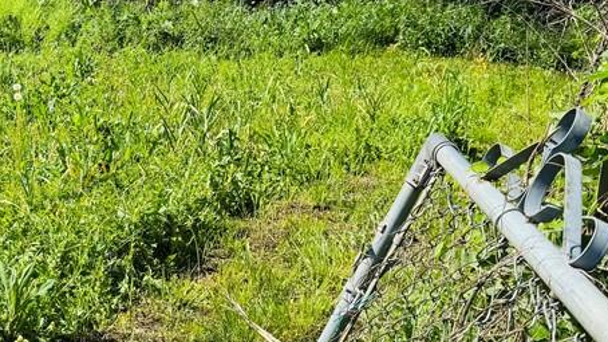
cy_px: 235
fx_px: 951
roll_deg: -3.2
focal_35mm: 59
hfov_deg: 34.1
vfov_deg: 20.3
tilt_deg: -16.0
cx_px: 102
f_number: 1.78
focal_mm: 6.76
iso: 80
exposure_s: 1/2506
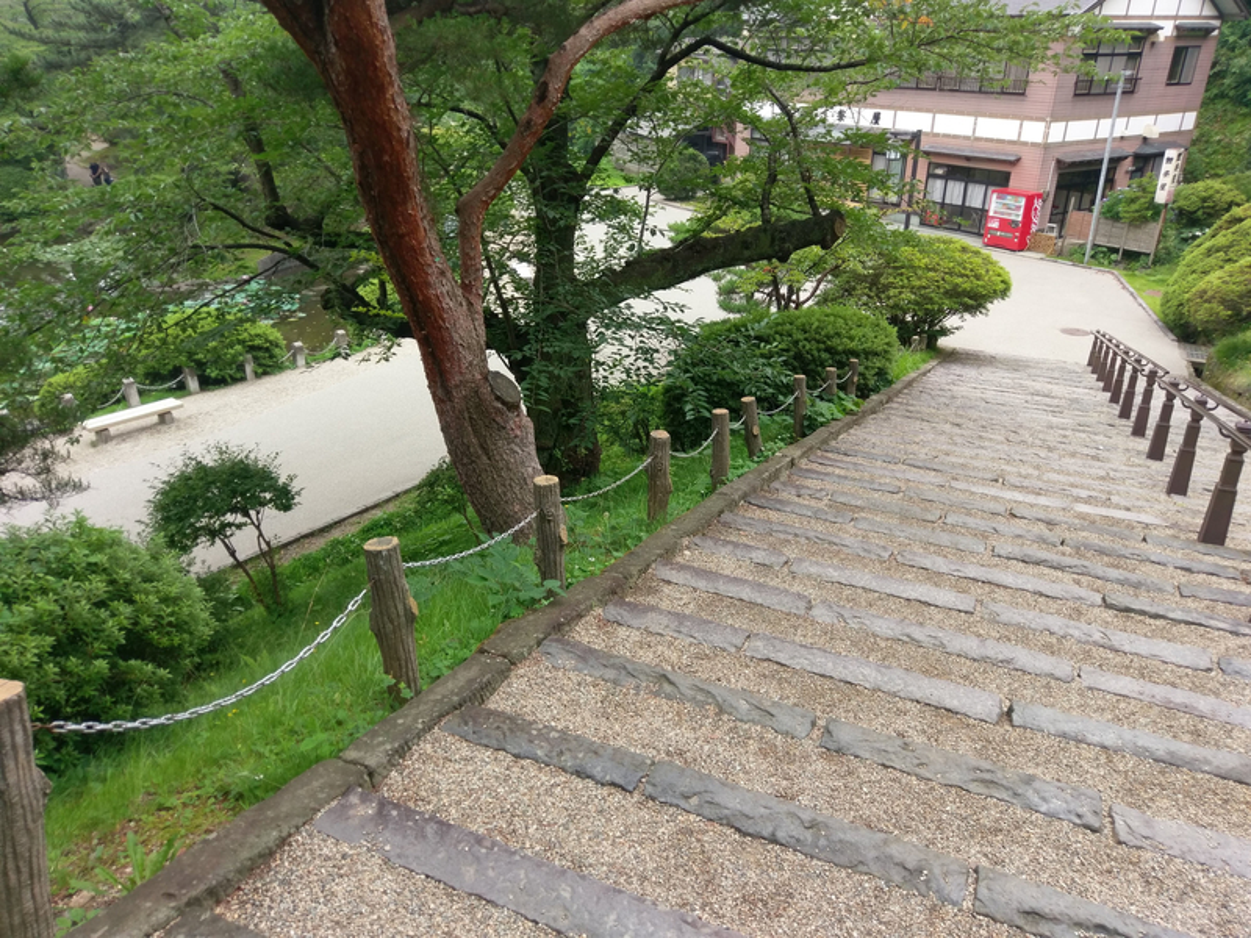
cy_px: 469
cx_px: 626
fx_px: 940
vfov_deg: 53.1
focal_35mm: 26
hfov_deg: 67.3
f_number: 1.8
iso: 125
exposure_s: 1/120
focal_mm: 4.58
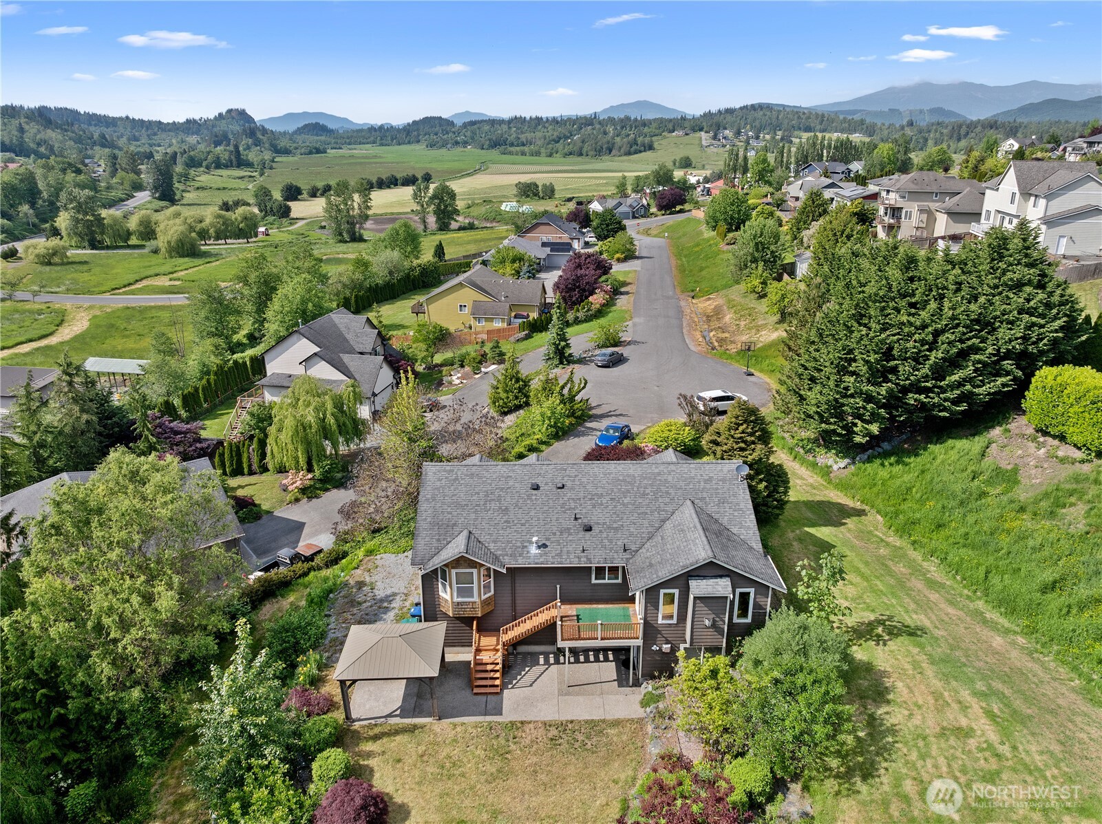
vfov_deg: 56.7
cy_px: 412
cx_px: 551
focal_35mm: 24
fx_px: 763
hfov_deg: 71.6
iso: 160
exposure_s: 1/1600
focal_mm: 12.29
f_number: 2.8
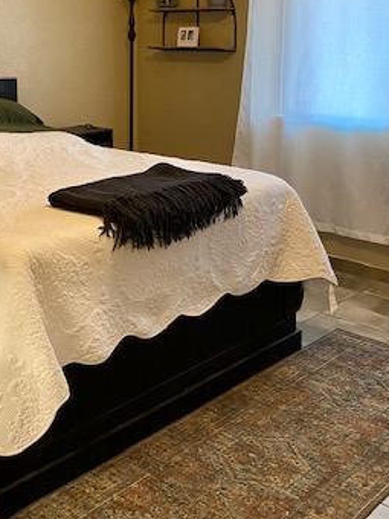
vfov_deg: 38.1
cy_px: 139
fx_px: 734
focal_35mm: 49
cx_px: 163
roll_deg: +0.1
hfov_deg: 29.6
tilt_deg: -7.3
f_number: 1.8
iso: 320
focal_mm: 4.25
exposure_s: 1/60
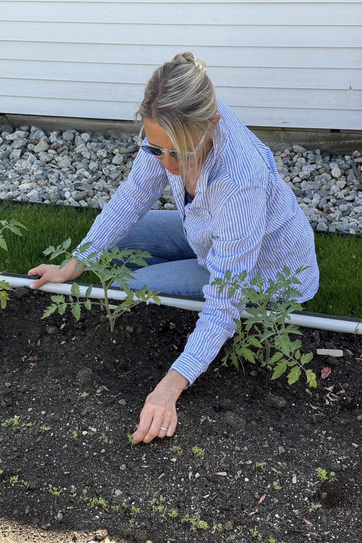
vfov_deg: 39.6
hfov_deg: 27.0
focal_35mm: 50
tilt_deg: -29.7
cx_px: 165
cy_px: 272
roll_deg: +1.5
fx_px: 754
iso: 64
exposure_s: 1/675
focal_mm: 6.76
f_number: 1.78
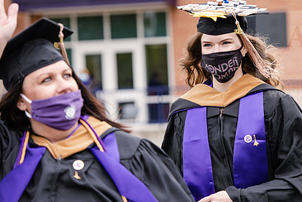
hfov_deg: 9.6
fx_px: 1795
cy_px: 111
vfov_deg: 6.4
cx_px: 231
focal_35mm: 214
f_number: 5
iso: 500
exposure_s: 1/640
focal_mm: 135
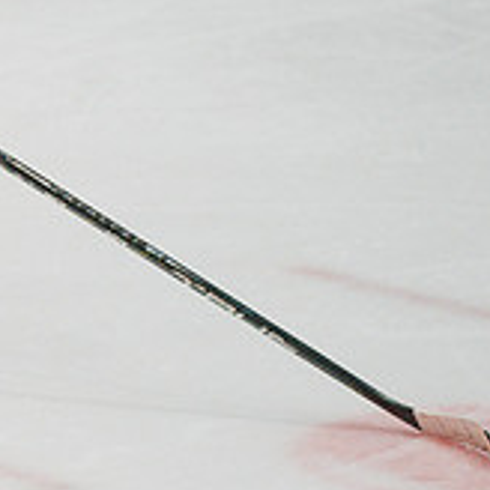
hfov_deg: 4.8
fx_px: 5781
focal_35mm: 361
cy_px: 40
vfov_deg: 4.8
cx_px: -308
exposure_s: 1/1600
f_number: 3.2
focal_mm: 120
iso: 3200
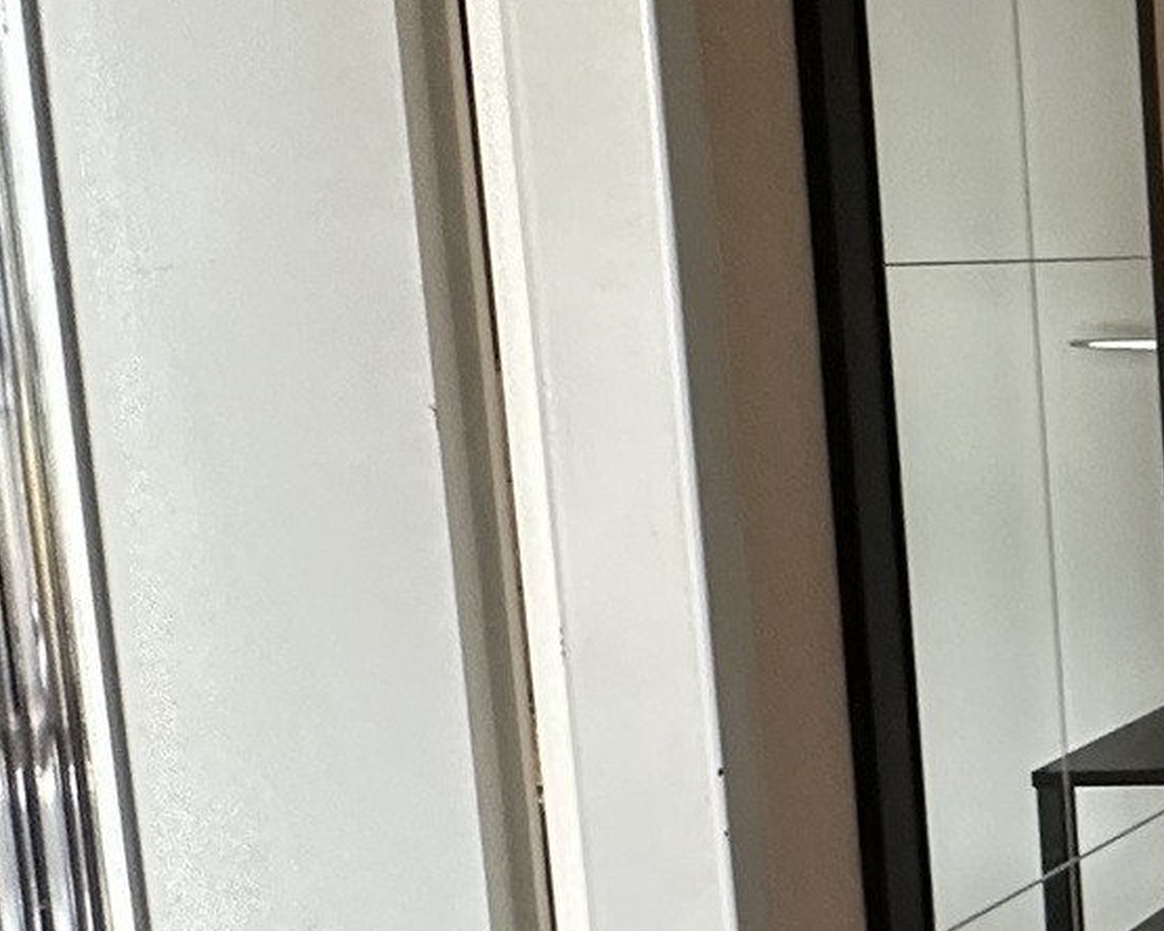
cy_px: 474
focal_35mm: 63
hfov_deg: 19.1
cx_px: 2292
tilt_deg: -7.4
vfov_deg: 24.2
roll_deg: +0.2
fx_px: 2170
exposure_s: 1/91
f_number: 2.2
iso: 320
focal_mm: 2.22
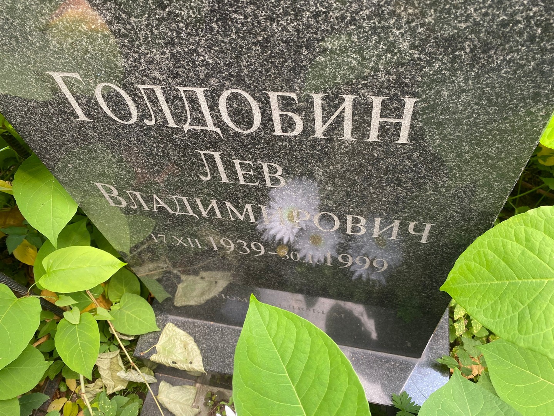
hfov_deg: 67.3
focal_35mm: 26
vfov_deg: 53.1
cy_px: 208
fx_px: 416
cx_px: 277
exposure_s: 1/122
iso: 80
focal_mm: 4.25
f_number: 1.8
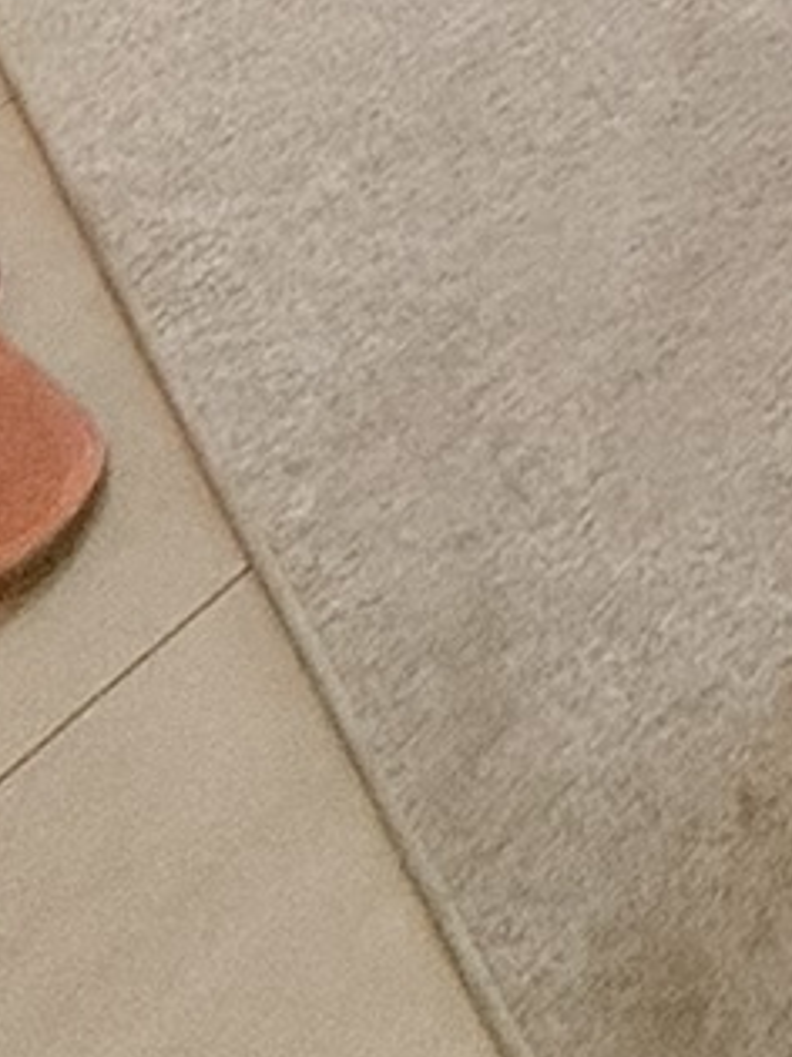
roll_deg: +2.4
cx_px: 1742
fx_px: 2778
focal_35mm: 91
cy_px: -2235
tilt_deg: -9.4
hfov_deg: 13.2
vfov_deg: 11.0
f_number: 2.2
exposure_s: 1/99
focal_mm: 2.22
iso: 80
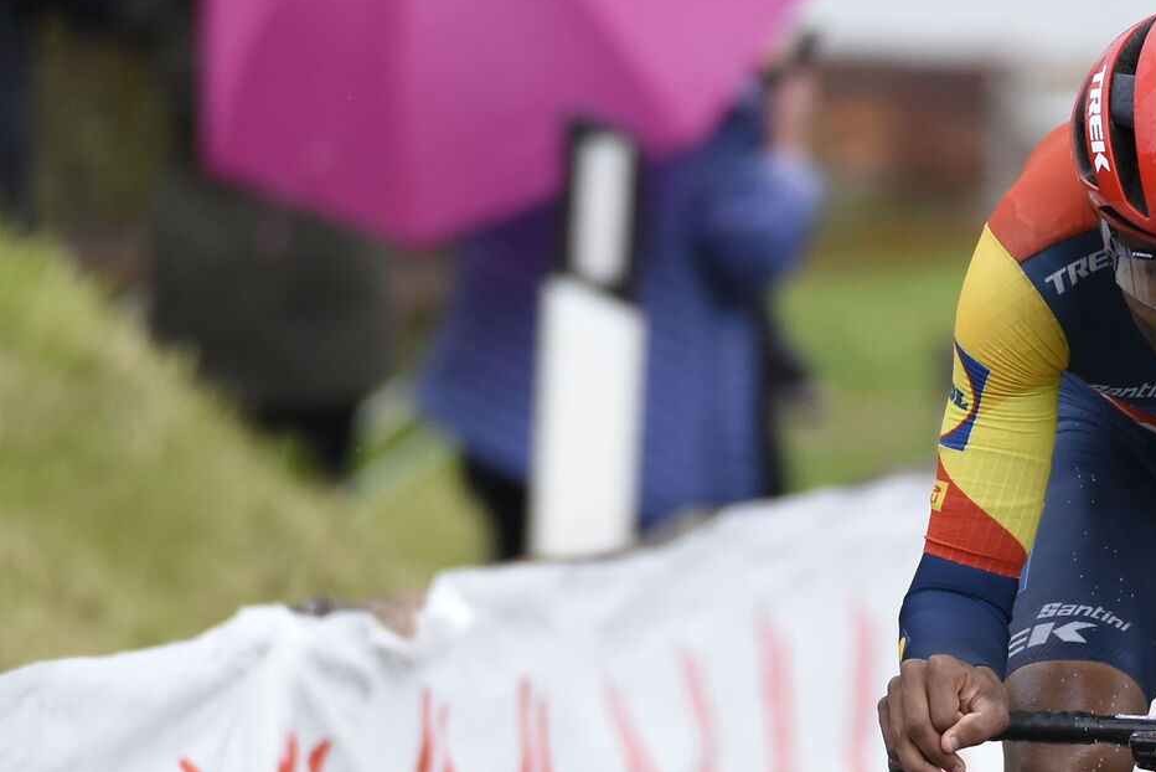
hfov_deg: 1.6
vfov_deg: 1.1
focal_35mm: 1287
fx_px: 41337
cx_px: 773
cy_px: 887
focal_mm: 500
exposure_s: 1/2000
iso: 1600
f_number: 6.3
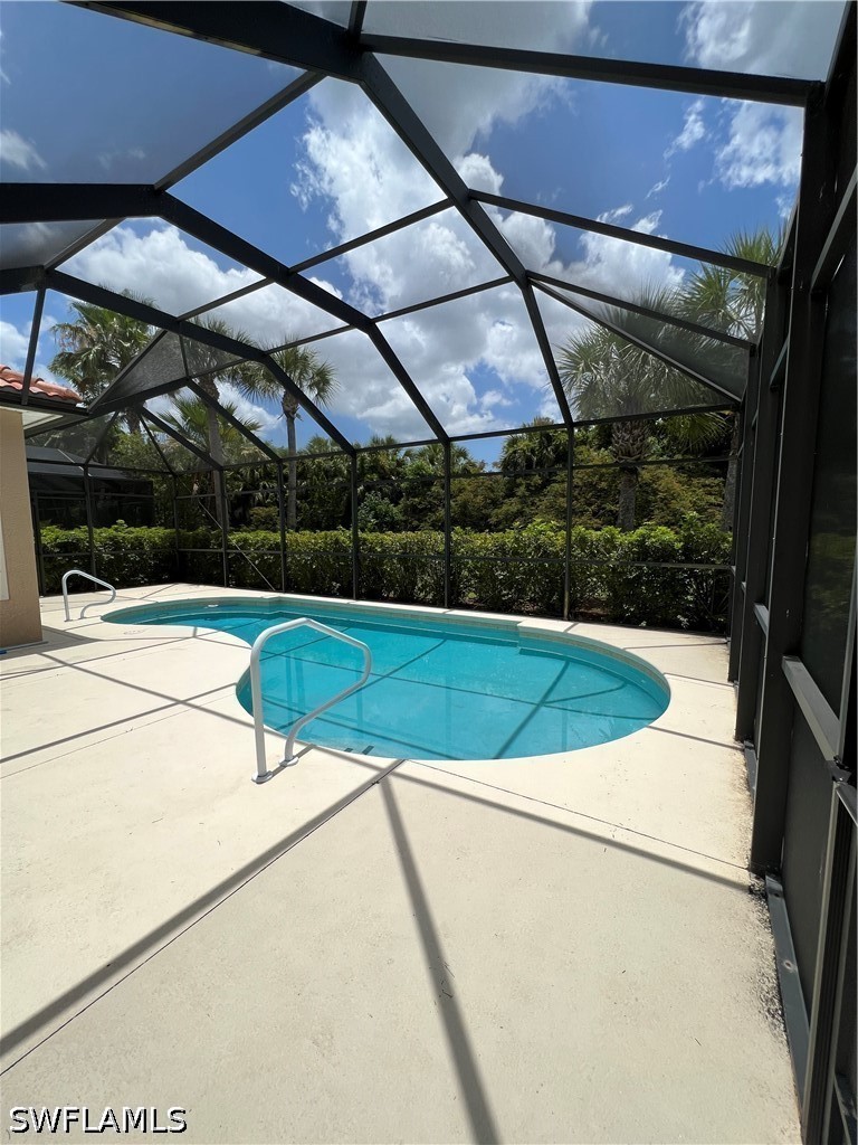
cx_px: 429
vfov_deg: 106.2
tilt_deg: -5.1
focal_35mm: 13
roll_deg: +0.8
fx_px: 430
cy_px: 572
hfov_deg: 89.9
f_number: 1.8
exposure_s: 1/2179
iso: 32
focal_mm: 1.57
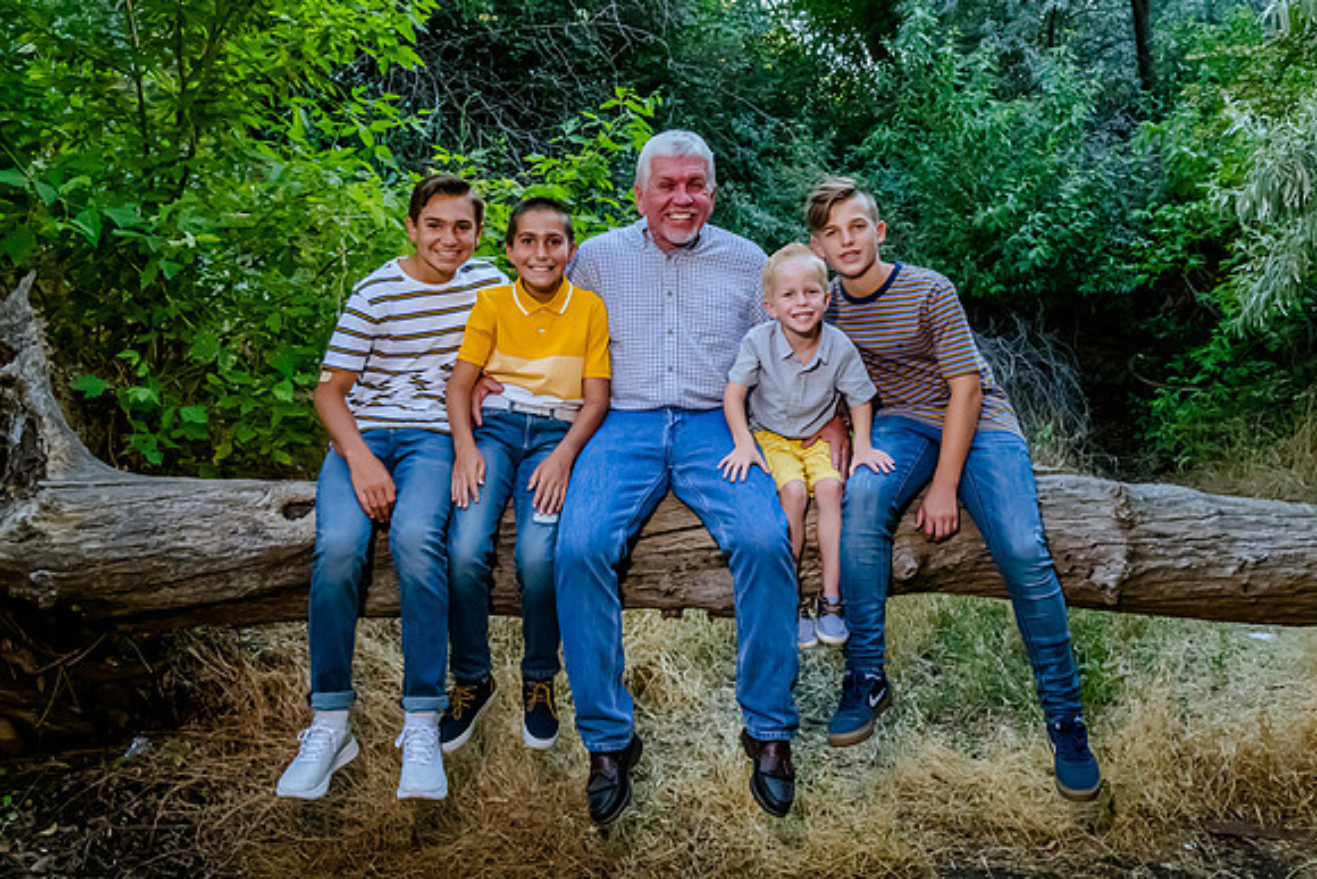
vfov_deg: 37.5
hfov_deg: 53.9
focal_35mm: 35
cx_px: 667
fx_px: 1295
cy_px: 414
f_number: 9
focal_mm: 24
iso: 4000
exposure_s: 1/320
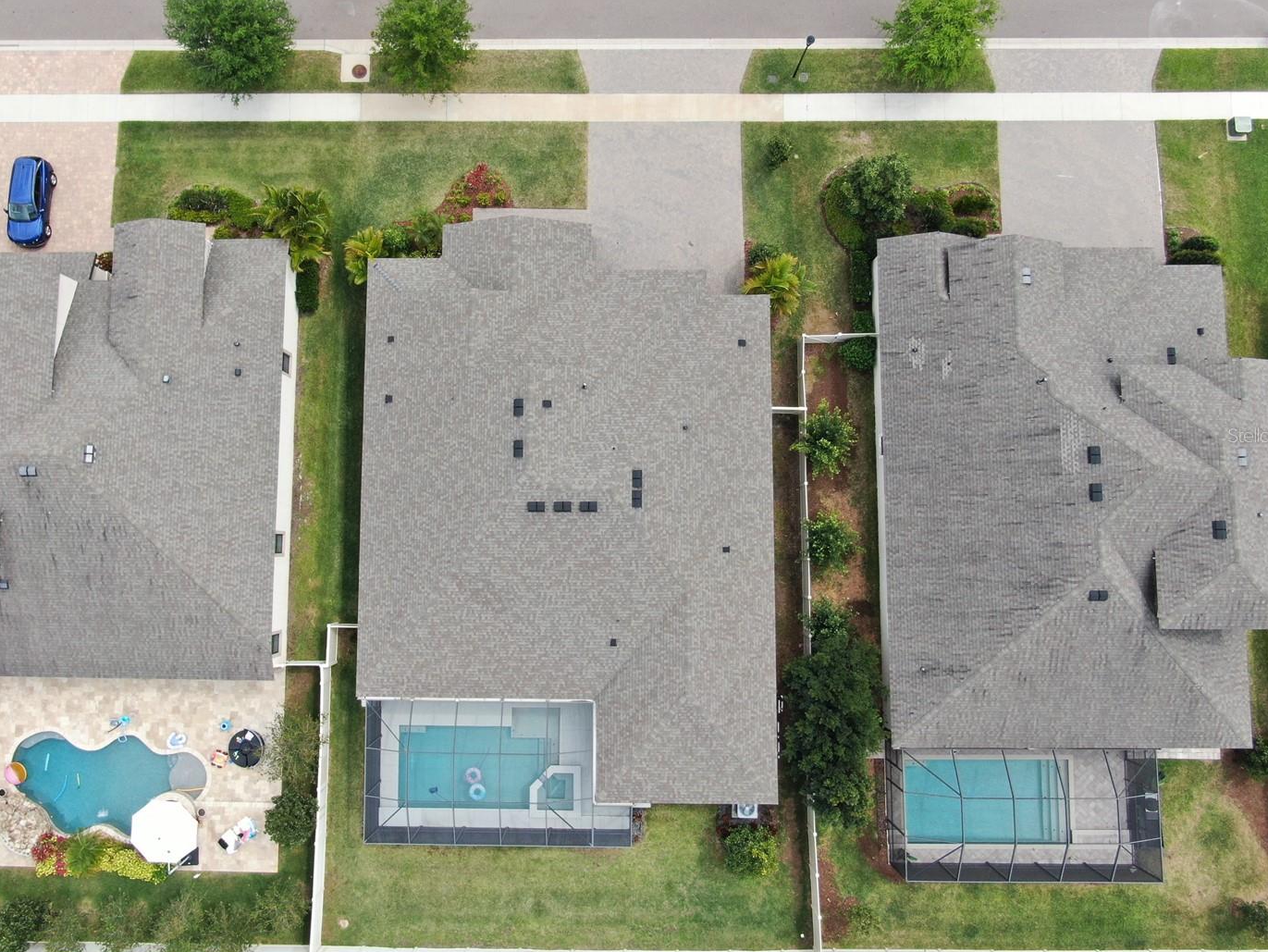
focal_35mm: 28
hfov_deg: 63.3
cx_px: 575
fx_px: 1026
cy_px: 435
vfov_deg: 49.7
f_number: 2.8
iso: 100
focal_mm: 4.39
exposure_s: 1/500
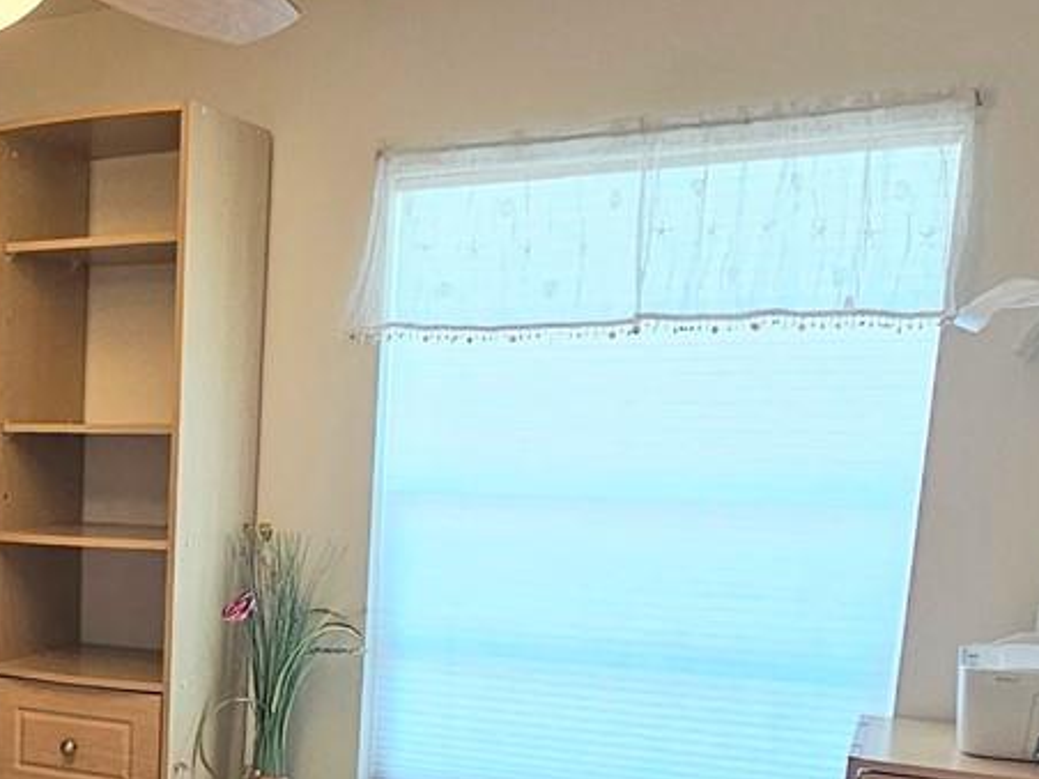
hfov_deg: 36.4
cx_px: -37
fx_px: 1381
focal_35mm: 46
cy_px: 694
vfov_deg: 30.2
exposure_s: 1/60
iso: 100
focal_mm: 2.2
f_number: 2.2
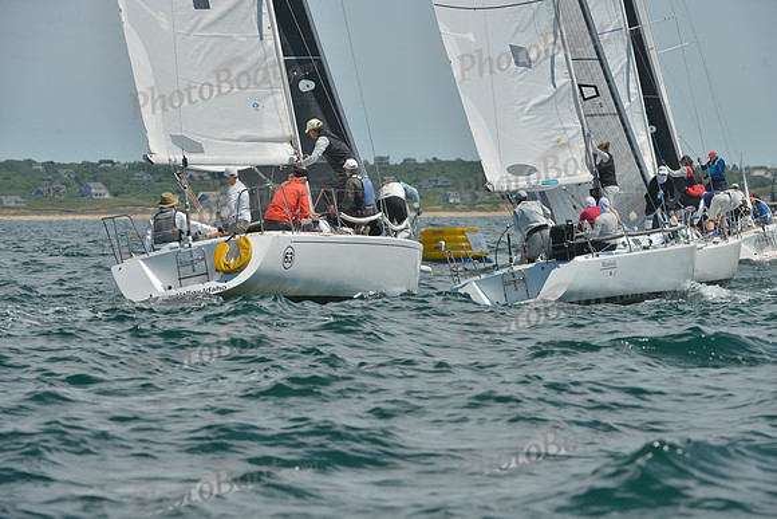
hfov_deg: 8.2
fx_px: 5397
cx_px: 388
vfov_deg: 5.5
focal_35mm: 250
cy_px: 260
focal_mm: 250
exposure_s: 1/800
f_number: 11
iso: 280
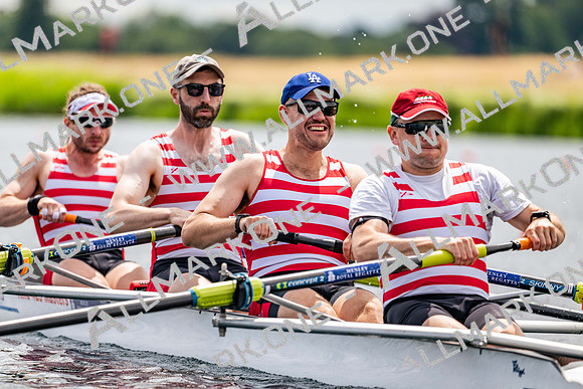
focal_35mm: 400
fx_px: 6479
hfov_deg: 5.2
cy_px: 194
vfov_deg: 3.4
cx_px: 292
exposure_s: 1/2500
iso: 320
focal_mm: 400
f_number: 4.5
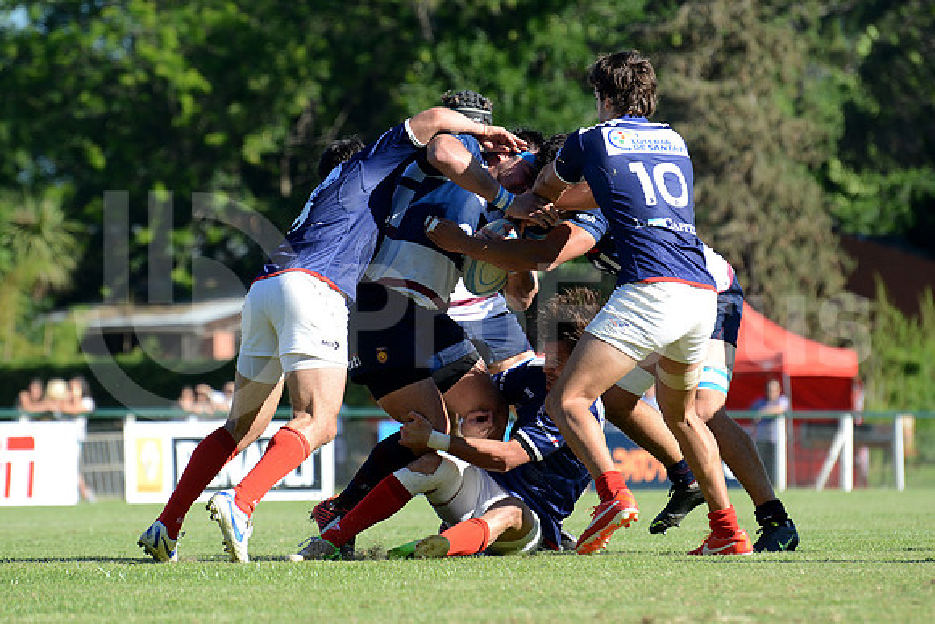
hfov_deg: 8.6
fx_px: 6234
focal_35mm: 240
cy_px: 312
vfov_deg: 5.7
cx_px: 468
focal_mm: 240
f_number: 5.3
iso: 320
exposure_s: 1/640
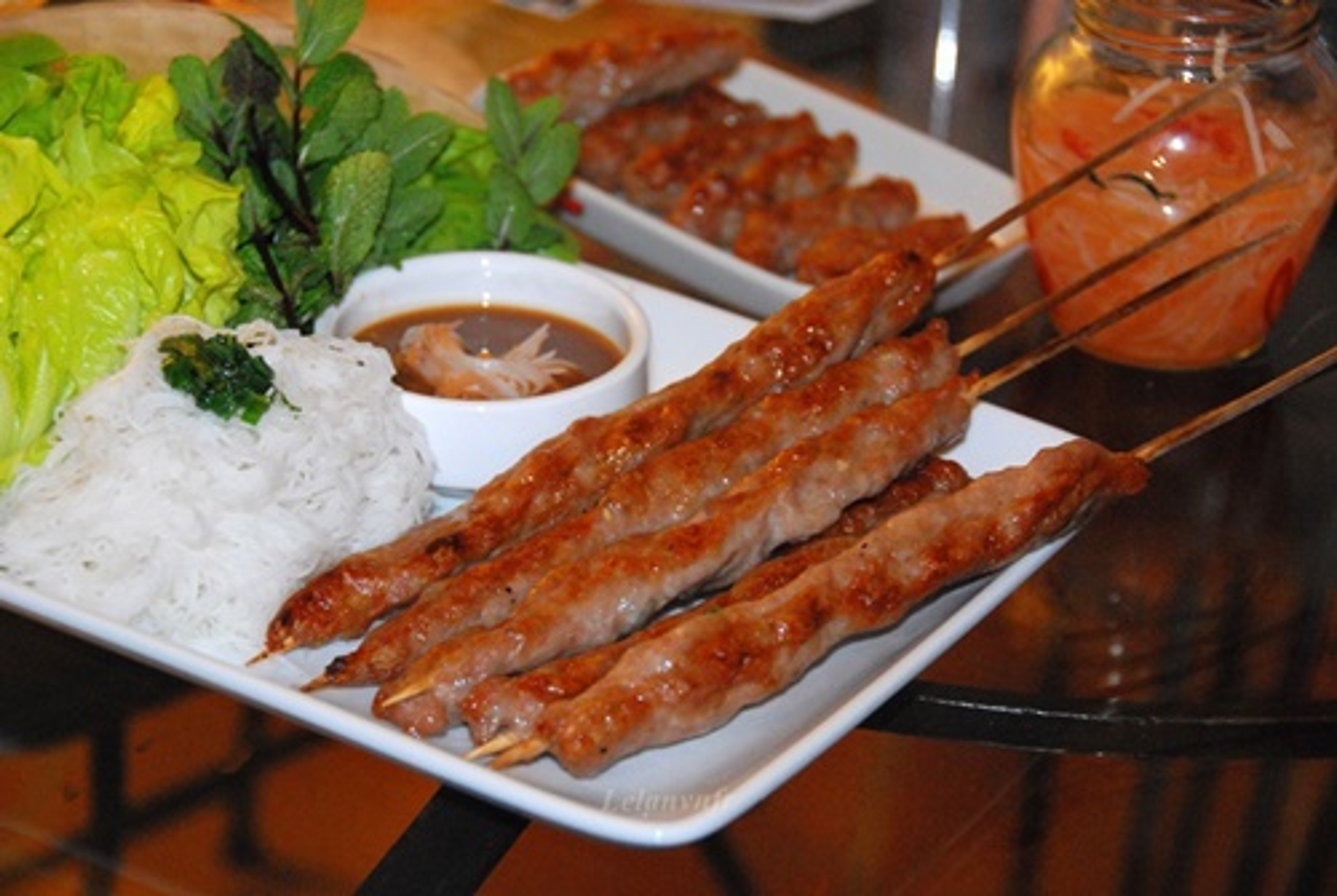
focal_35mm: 120
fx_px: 4463
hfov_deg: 17.0
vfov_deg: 11.5
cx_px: 668
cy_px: 448
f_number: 5.6
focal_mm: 80
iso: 1600
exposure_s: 1/60
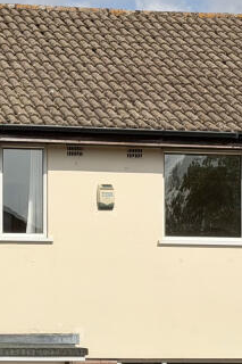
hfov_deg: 8.5
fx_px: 1615
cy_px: 276
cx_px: -19
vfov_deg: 12.8
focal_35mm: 160
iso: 64
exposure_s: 1/11364
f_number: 1.78
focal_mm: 6.76
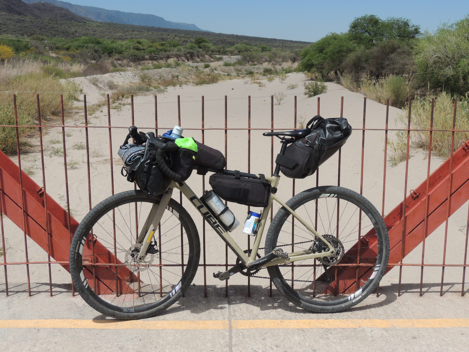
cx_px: 234
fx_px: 583
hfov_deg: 43.9
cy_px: 176
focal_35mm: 43
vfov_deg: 33.6
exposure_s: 1/1600
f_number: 3.8
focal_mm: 7.6
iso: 100
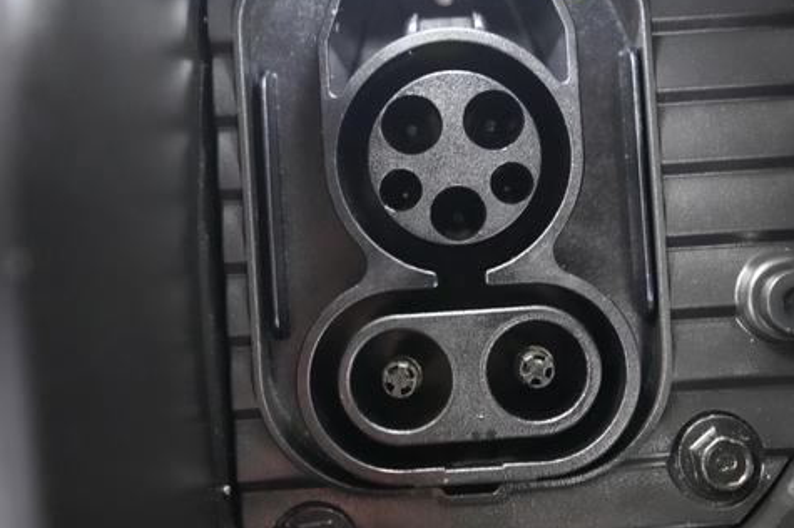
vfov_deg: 37.7
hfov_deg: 54.3
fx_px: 771
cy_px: 229
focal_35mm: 35
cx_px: 451
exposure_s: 1/50
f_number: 2.8
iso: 12800
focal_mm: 26
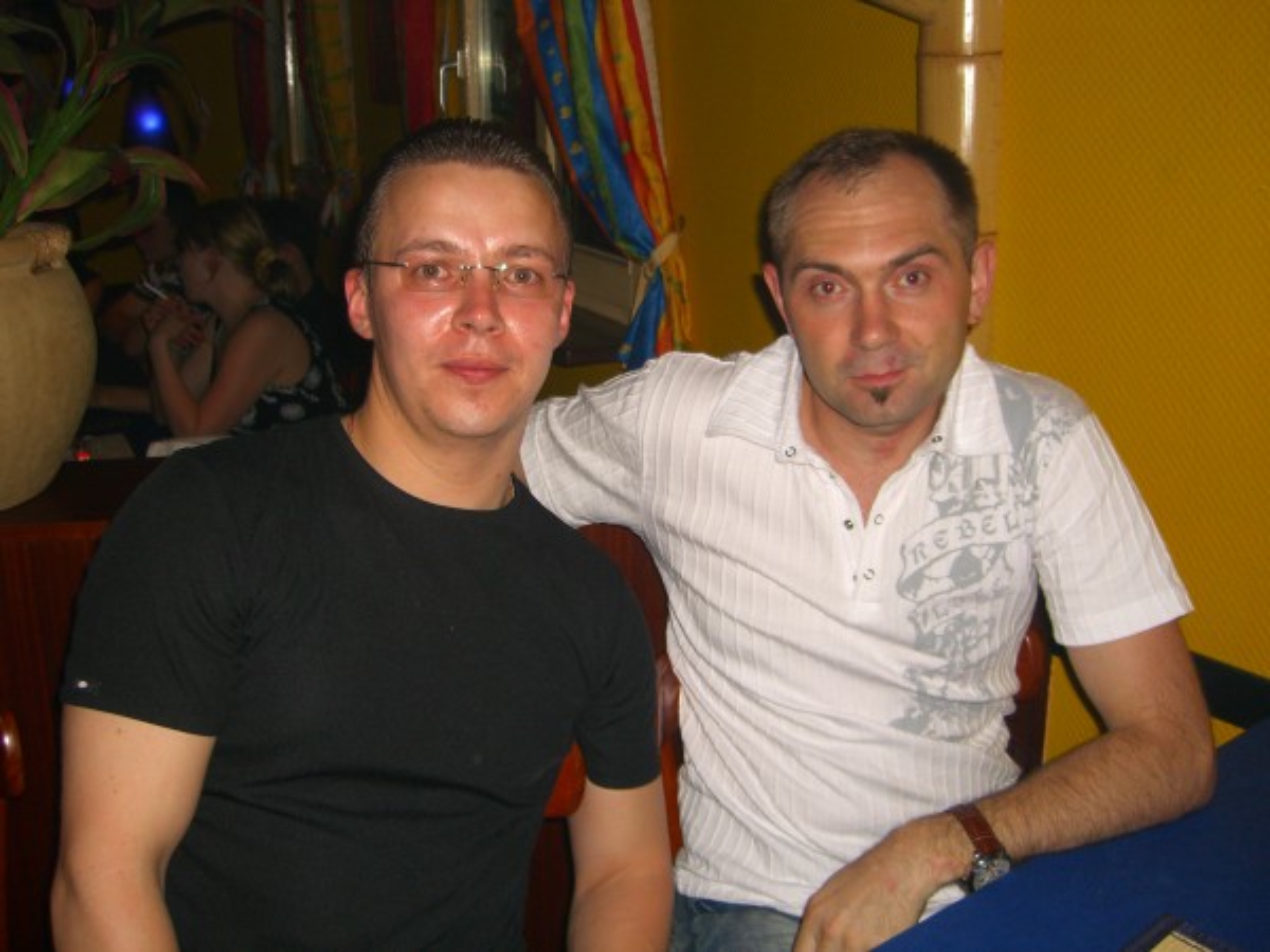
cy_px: 476
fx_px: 1394
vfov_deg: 37.7
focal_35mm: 38
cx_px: 635
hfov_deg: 49.0
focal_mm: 7.9
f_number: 2.8
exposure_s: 1/60
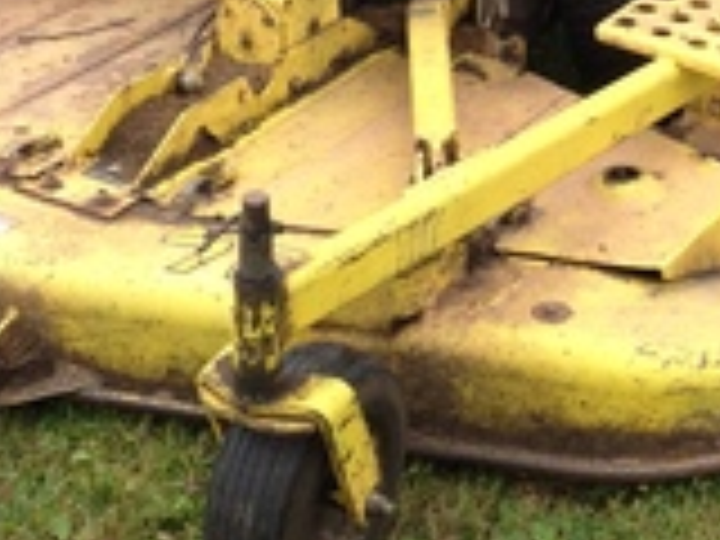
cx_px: 472
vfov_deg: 11.9
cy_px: -279
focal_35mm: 119
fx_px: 2475
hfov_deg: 16.5
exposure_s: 1/378
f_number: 2.4
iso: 80
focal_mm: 4.28
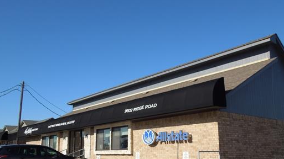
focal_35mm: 34
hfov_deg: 58.0
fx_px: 256
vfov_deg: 34.3
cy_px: 104
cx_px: 148
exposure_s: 1/400
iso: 100
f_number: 6.6
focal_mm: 4.5
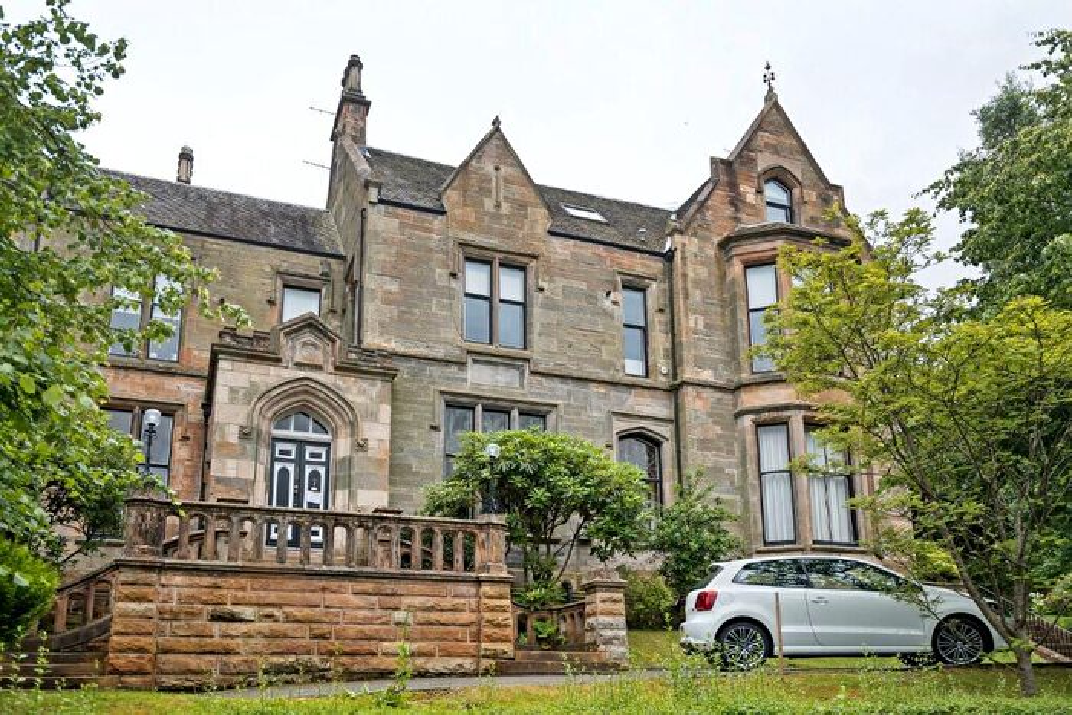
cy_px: 358
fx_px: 864
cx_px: 536
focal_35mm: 29
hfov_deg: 63.6
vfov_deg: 45.0
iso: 250
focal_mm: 29
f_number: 4
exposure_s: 1/1000
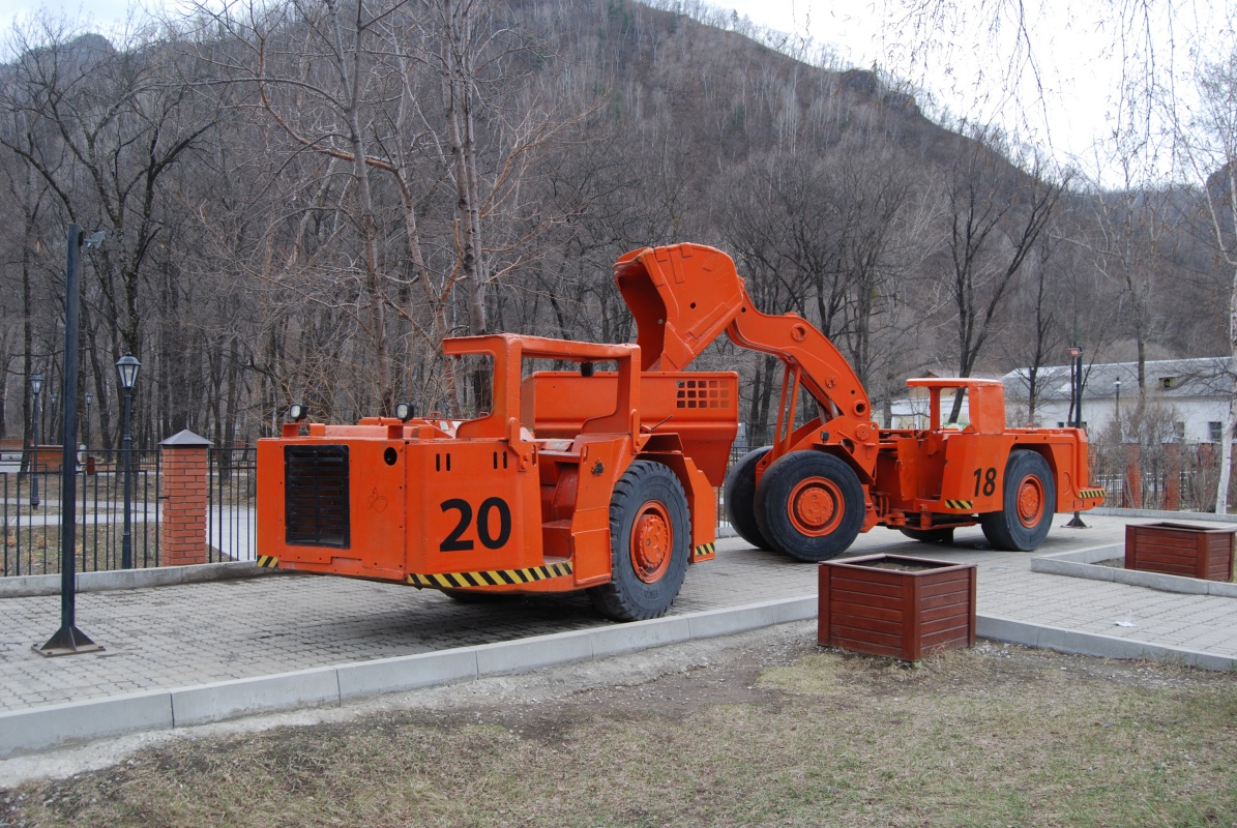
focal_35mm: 30
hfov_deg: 61.9
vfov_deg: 43.7
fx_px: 1032
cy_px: 414
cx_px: 618
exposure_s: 1/125
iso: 110
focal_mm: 20
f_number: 5.6
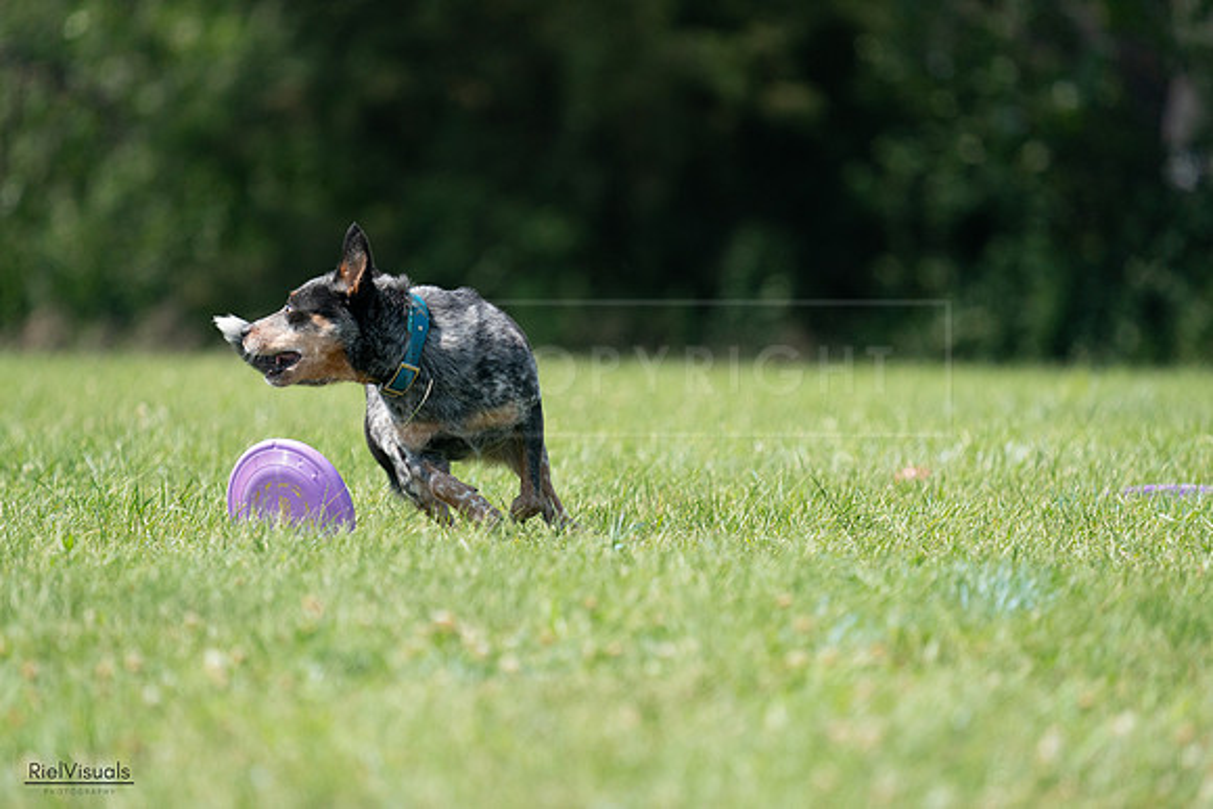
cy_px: 404
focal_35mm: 478
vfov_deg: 2.9
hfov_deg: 4.3
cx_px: 606
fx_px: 16109
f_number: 6.3
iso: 1600
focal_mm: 478
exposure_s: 1/4000
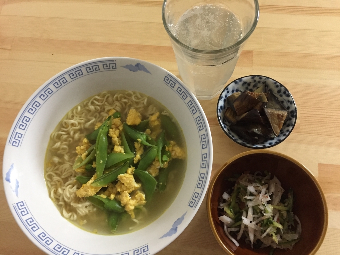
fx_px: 285
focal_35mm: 29
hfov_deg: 61.7
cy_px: 128
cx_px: 170
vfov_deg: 48.2
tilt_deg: -73.0
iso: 250
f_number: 2.2
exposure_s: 1/15
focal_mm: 4.15
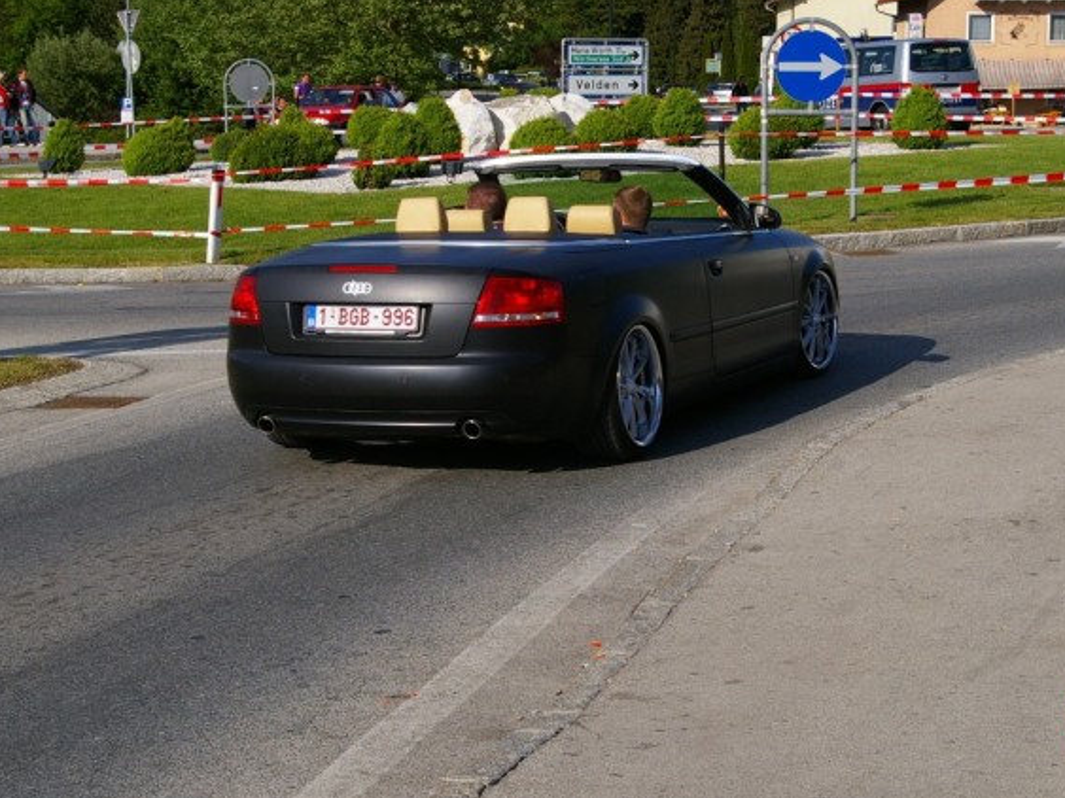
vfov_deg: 18.0
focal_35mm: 82
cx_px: 571
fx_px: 2522
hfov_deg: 23.8
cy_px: 332
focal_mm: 40
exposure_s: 1/250
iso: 200
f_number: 11
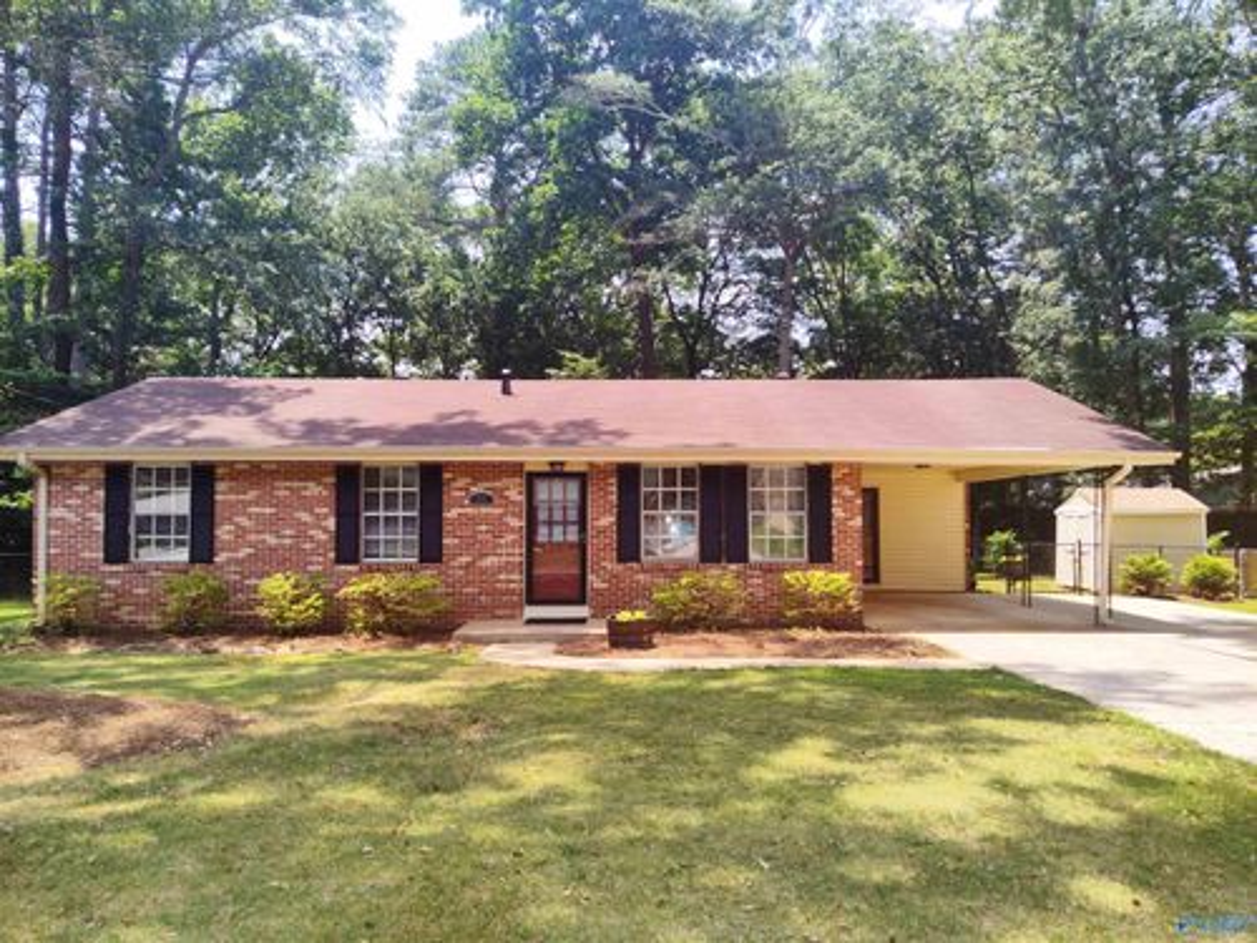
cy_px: 472
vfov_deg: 51.4
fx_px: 980
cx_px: 628
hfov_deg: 65.3
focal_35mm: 27
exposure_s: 1/676
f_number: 1.79
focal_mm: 4.71
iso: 112
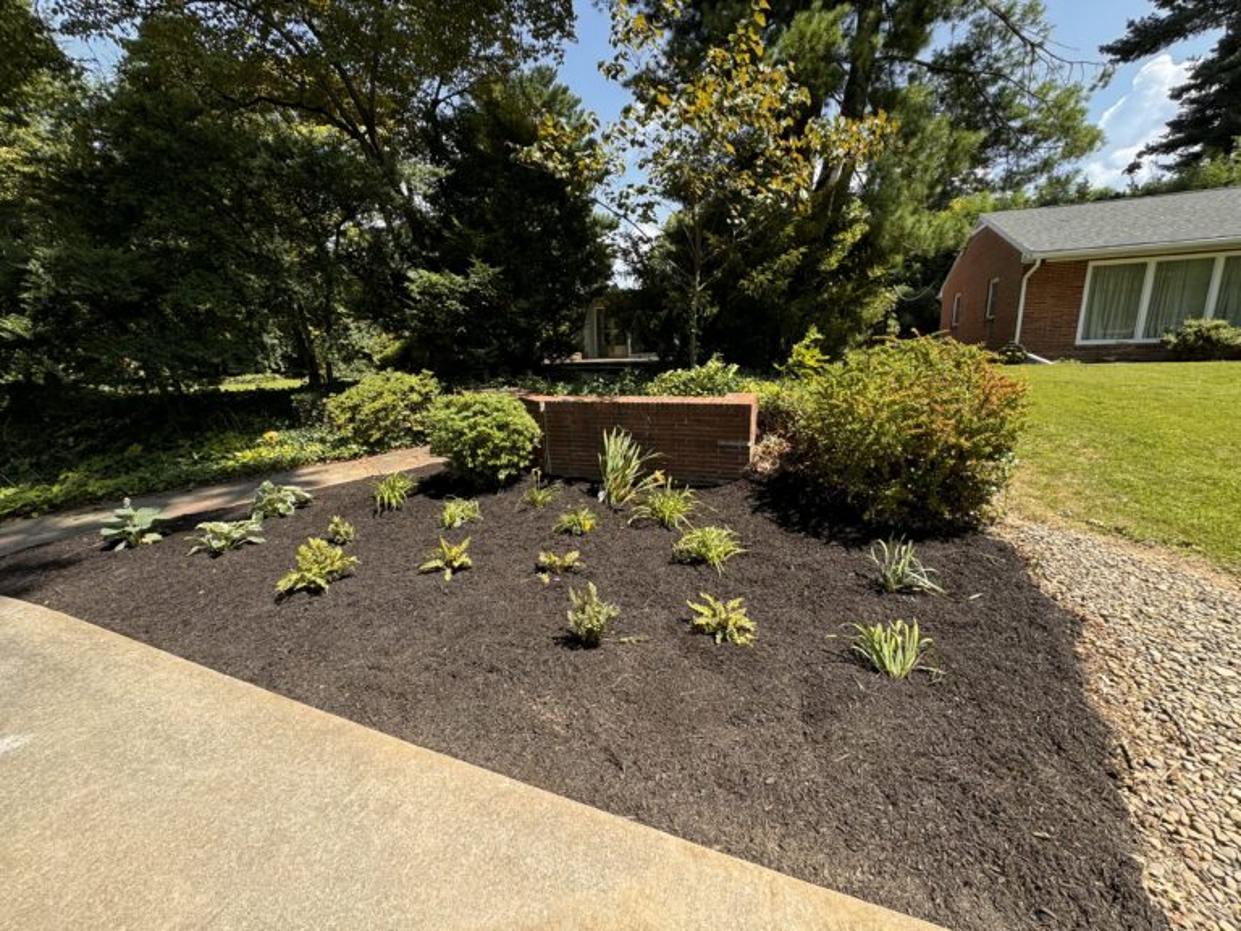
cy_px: 466
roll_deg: +1.6
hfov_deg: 102.1
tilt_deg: -12.7
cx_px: 620
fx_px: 502
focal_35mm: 14
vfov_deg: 85.7
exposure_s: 1/373
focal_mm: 2.22
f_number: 2.2
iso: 40
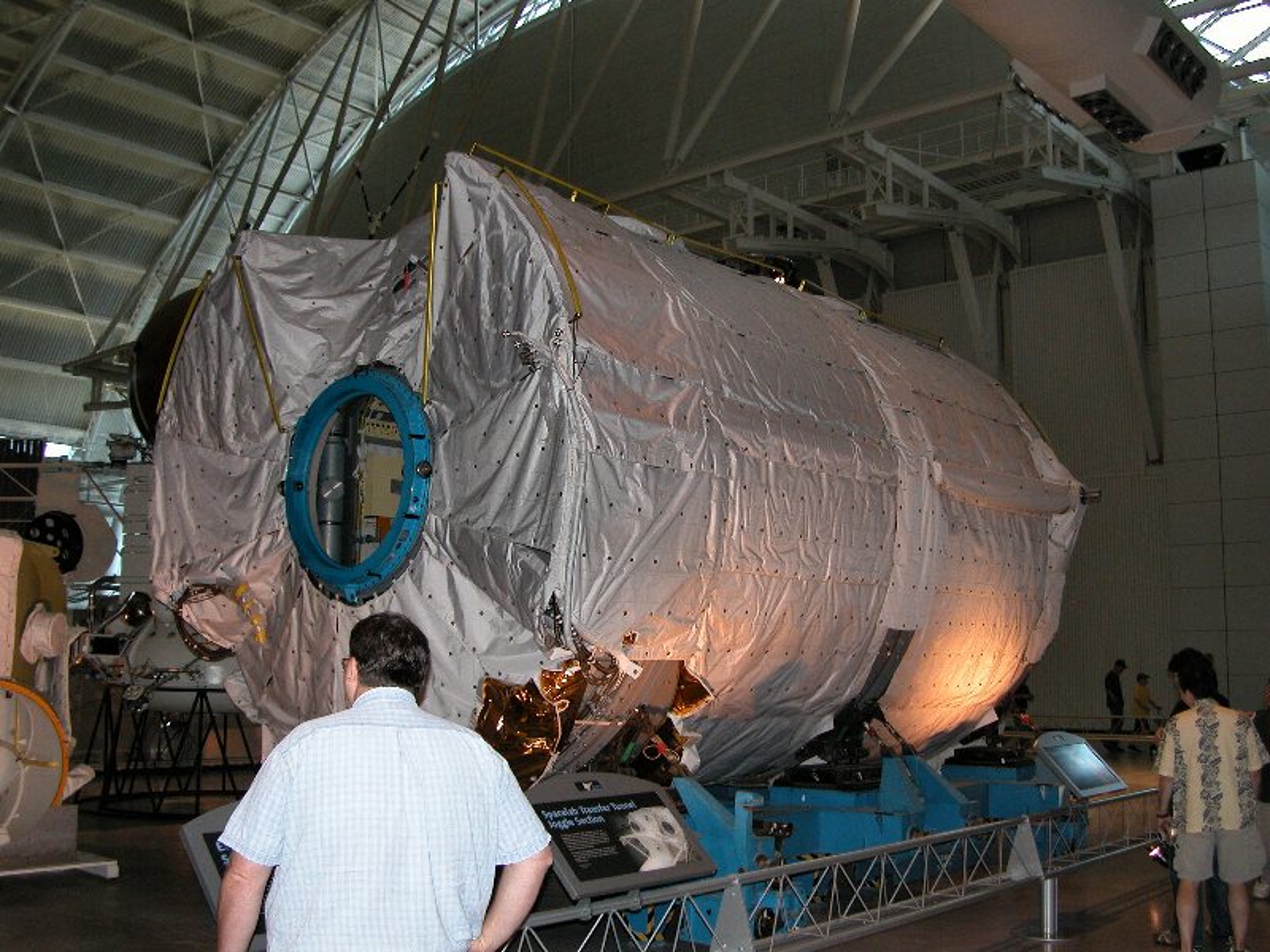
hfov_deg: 52.6
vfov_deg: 40.7
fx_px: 1284
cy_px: 476
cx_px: 635
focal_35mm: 35
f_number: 2.8
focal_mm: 9
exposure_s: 1/60
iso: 200
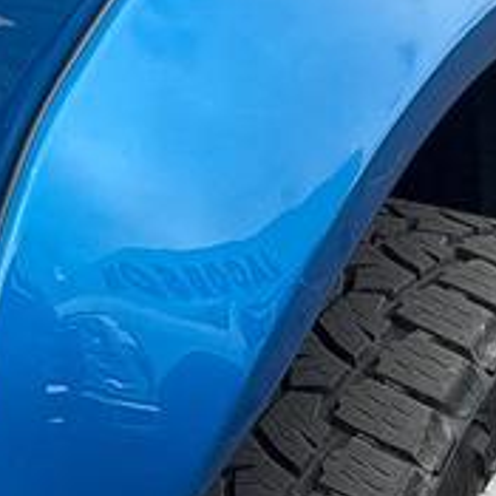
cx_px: -218
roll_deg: +0.6
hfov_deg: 10.1
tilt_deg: -12.4
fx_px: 2723
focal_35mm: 168
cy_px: -122
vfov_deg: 10.2
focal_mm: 5.96
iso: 50
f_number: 1.6
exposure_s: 1/731
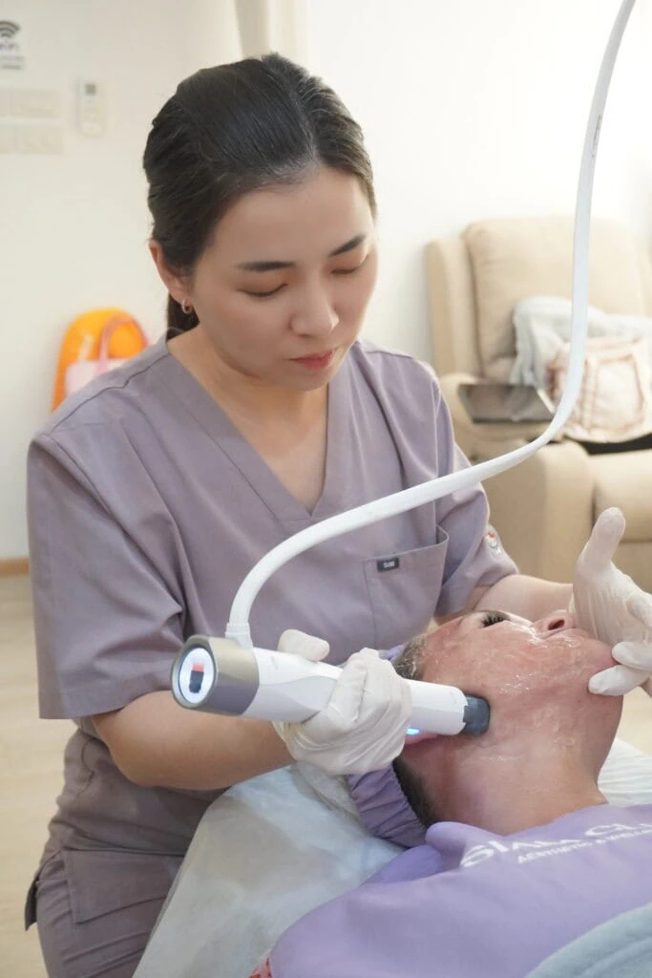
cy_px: 489
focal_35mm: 42
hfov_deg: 31.9
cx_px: 326
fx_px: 1141
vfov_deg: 46.4
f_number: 4.5
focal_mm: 28
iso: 2500
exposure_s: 1/160
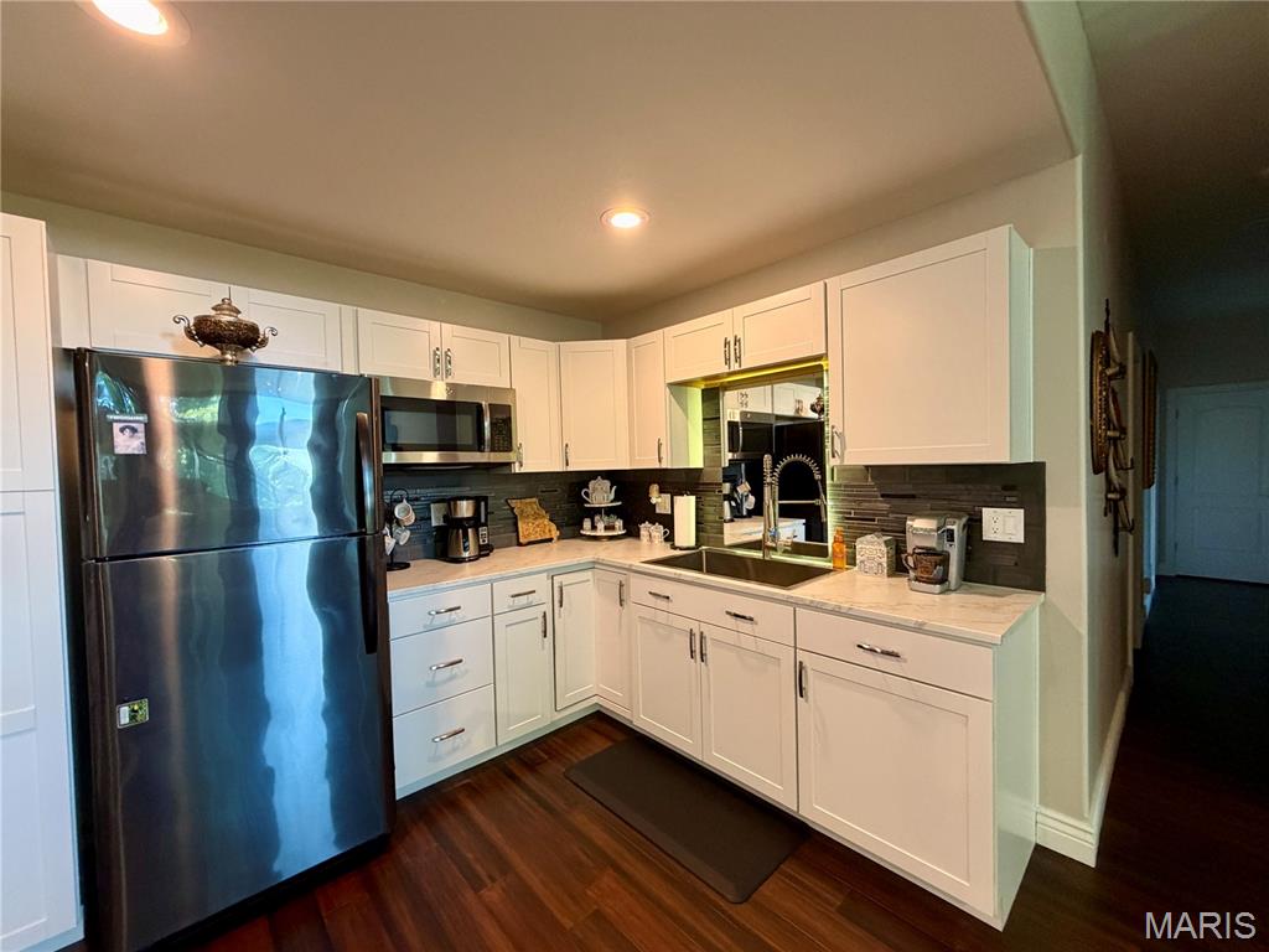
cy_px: 476
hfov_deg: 102.1
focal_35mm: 14
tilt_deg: -1.1
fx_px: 513
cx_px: 634
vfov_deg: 85.7
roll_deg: +0.7
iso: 400
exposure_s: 1/60
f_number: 2.2
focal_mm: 2.22
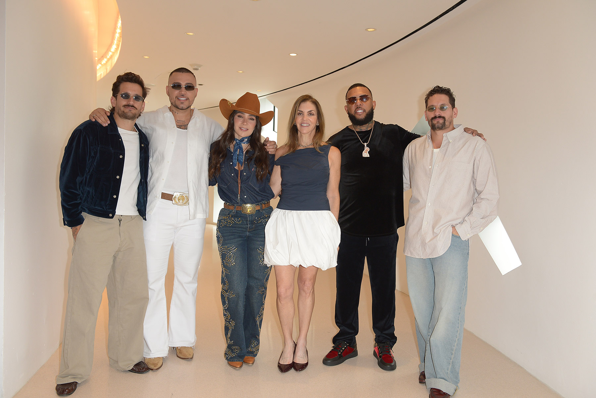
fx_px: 530
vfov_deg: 41.1
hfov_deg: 58.7
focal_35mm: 32
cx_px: 298
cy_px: 199
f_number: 5.6
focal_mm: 32
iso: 640
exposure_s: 1/160
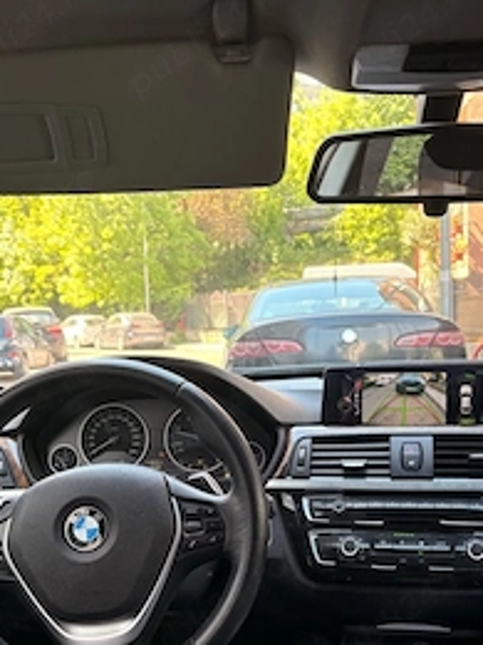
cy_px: 452
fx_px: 744
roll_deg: +2.2
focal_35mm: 40
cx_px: 258
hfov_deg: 35.9
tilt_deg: -8.7
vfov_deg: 45.8
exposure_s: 1/81
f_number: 1.6
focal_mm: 5.96
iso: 125
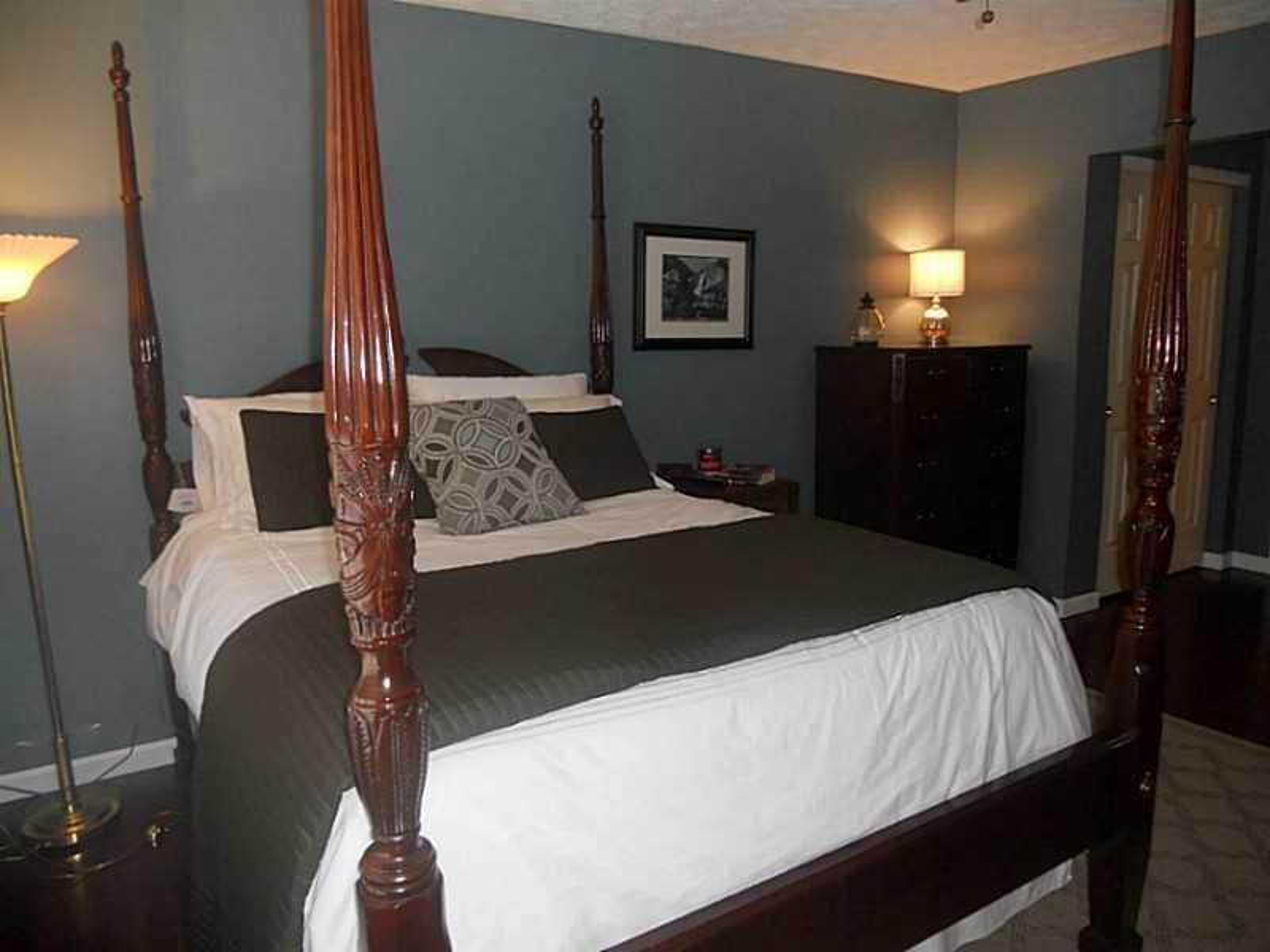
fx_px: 991
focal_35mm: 27
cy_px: 476
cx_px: 635
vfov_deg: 51.4
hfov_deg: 65.3
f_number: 3.2
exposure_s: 1/25
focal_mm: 4.9
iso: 200
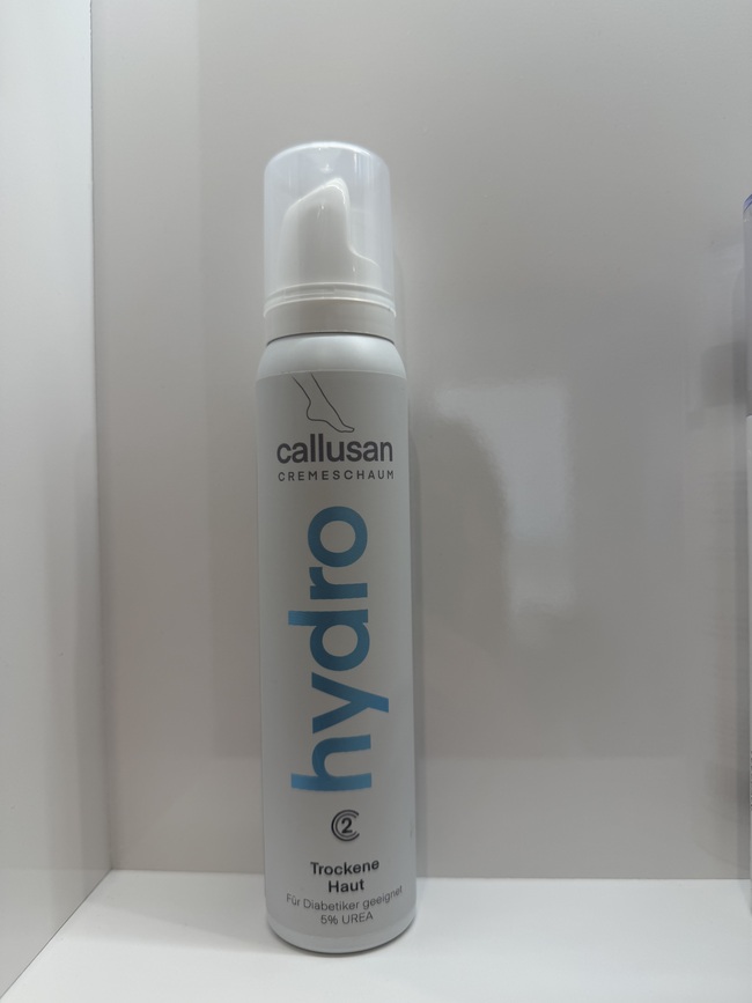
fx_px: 695
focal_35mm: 24
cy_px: 502
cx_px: 376
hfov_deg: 56.8
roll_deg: +0.8
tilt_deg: -0.2
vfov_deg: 71.6
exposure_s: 1/100
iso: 64
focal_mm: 6.76
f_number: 1.78
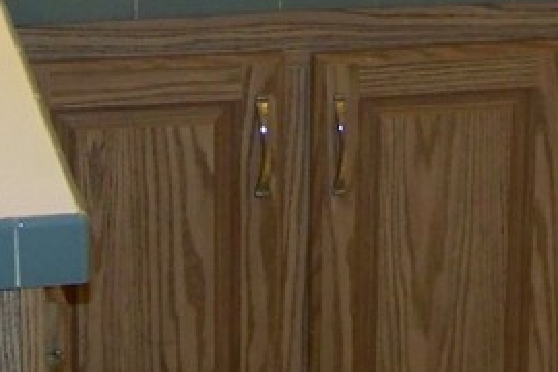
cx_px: 318
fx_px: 2201
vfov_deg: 9.3
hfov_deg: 14.4
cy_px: -262
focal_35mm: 142
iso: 200
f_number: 2.8
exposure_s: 1/30
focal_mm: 5.85
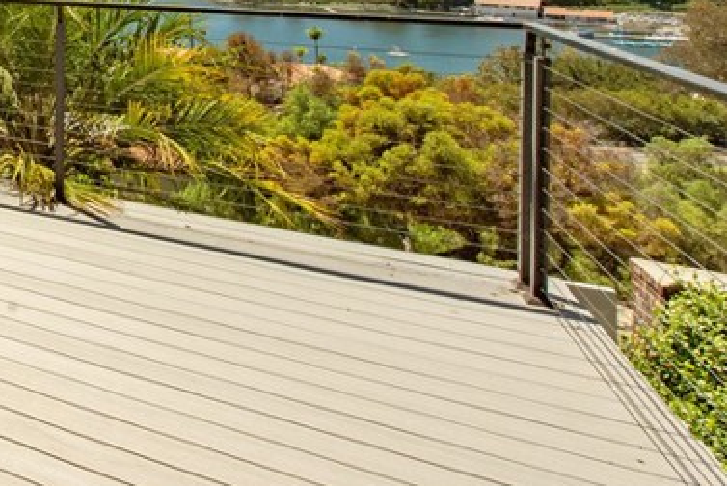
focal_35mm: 38
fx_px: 768
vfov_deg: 30.6
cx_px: -255
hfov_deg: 33.6
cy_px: -72
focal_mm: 14
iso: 200
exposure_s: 1/500
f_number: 13
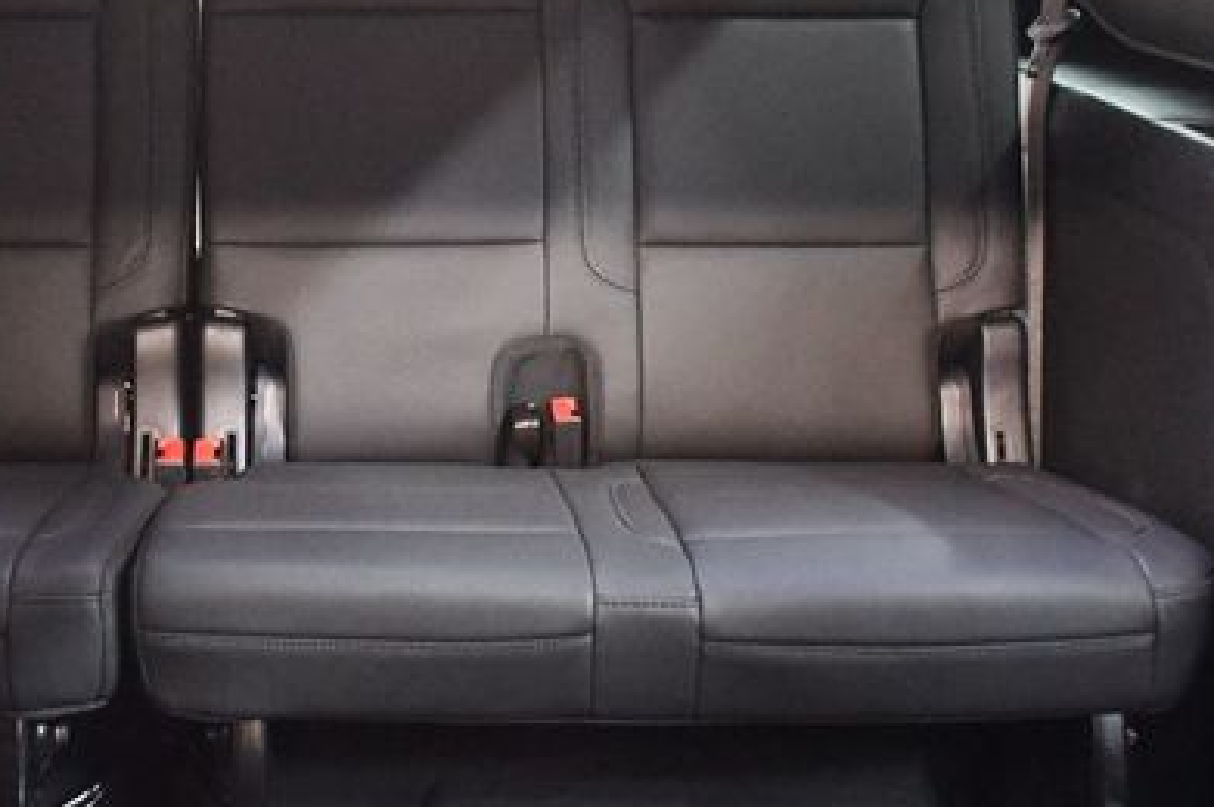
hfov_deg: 36.3
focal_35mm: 54
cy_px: 227
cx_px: 360
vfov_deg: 24.8
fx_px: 1819
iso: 12800
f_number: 3.5
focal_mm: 22
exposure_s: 1/50
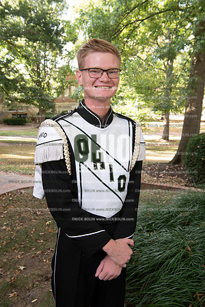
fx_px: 325
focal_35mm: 38
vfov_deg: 50.7
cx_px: 102
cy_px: 154
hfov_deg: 35.1
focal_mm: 38
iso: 800
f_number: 8
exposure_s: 1/100
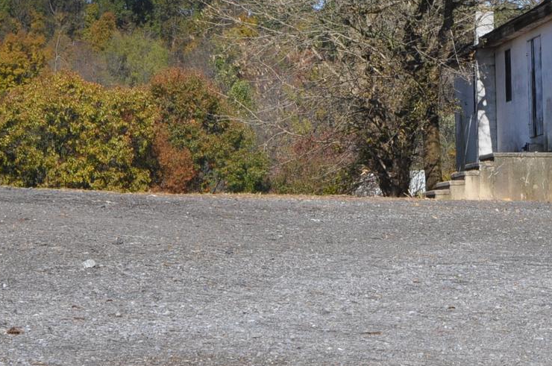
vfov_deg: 11.3
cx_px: 478
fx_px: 1843
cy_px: 69
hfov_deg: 16.8
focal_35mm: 120
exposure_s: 1/160
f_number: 13
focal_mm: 29
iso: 200
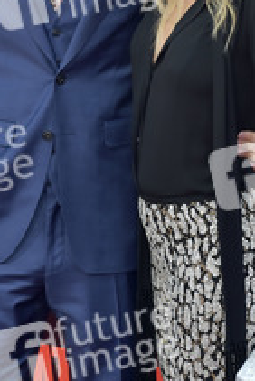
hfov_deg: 10.3
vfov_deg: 15.3
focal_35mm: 133
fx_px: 1411
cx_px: 138
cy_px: 78
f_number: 6.3
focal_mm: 70
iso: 500
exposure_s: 1/320
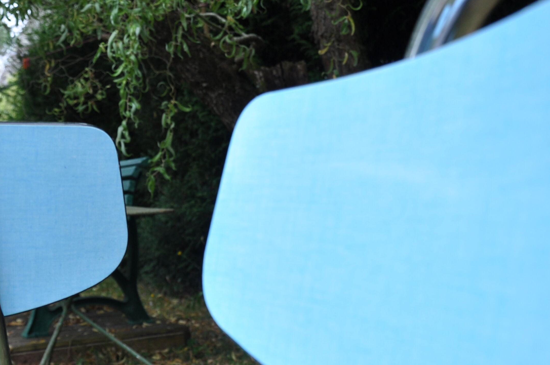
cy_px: 257
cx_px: 302
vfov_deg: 24.8
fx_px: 824
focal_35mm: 54
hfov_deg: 36.9
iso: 250
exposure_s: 1/125
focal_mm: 18
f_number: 5.6
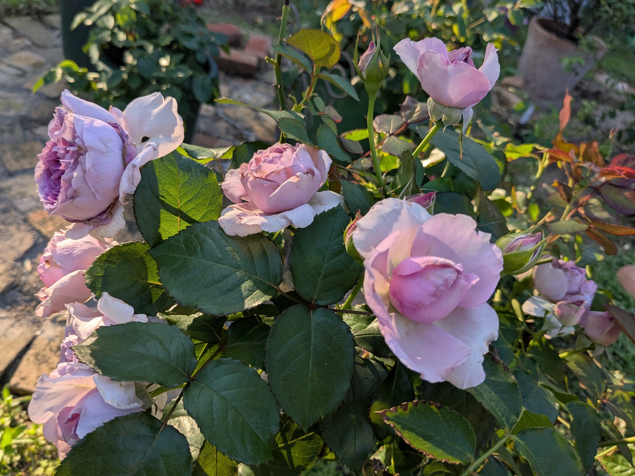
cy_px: 244
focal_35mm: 28
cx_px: 308
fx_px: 514
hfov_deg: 63.4
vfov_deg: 49.7
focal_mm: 4.38
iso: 48
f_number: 1.73
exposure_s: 1/709
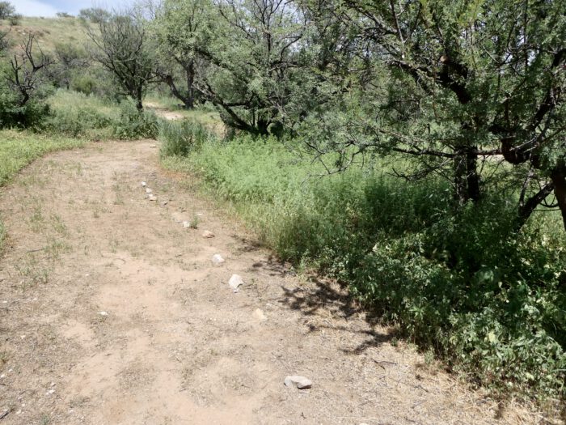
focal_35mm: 24
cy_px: 212
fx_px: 392
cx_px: 283
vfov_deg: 56.8
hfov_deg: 71.6
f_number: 3.3
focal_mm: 4.3
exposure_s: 1/800
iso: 80
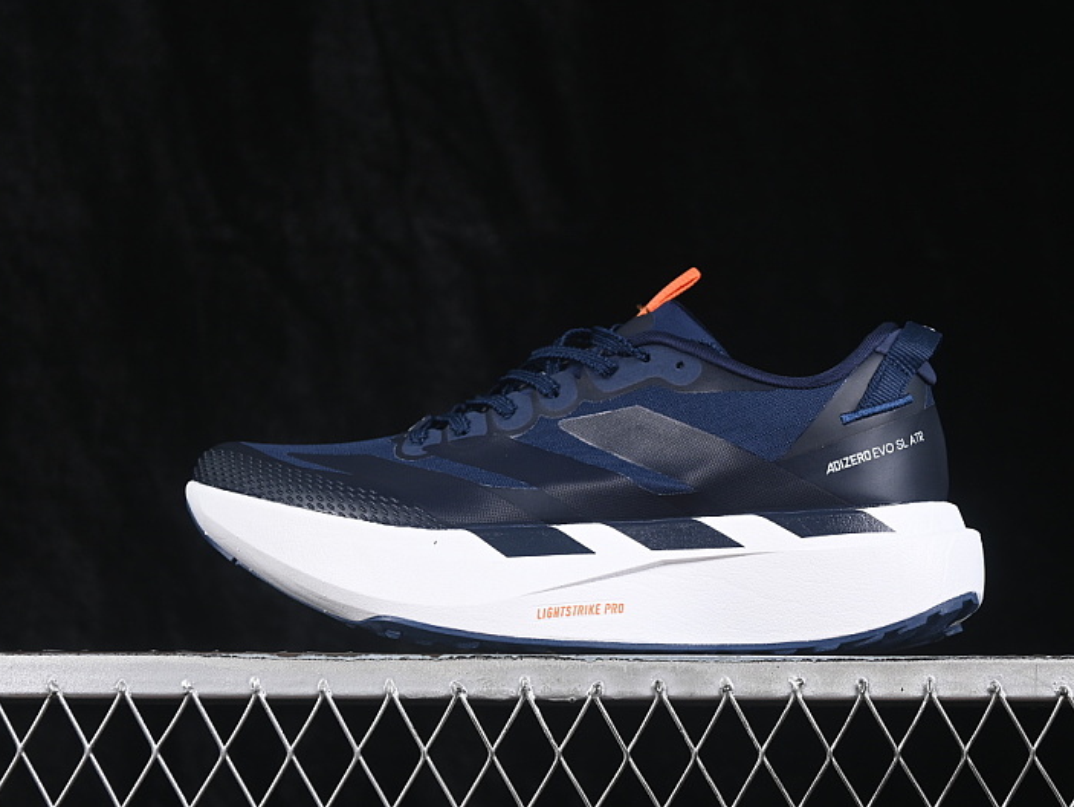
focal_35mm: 82
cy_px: 401
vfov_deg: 18.0
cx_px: 588
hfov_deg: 23.8
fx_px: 2545
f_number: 6.3
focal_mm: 50
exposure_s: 1/60
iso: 160
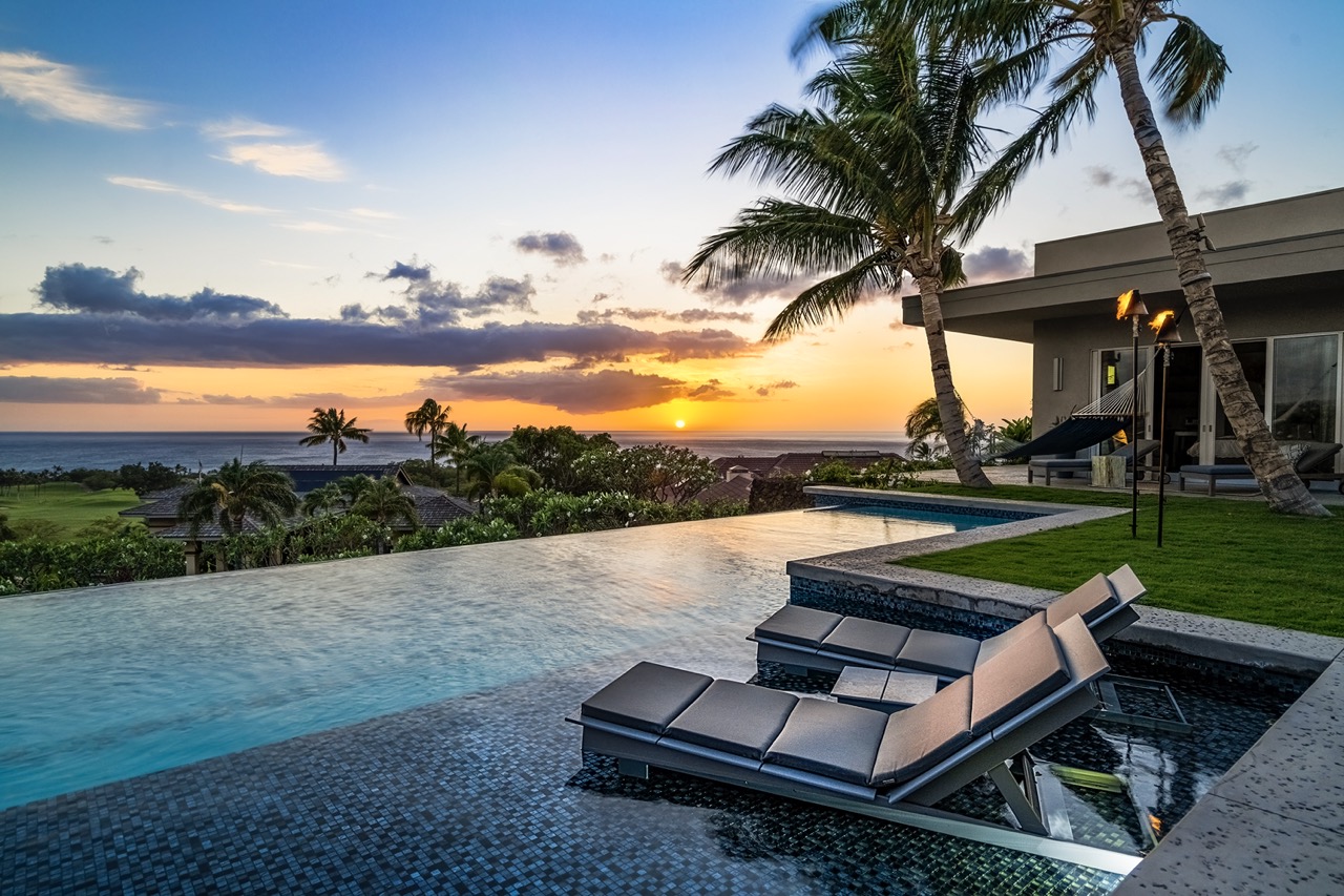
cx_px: 672
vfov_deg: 64.5
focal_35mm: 19
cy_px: 448
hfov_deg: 86.9
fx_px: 709
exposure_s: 1/6
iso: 320
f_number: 8
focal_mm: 19
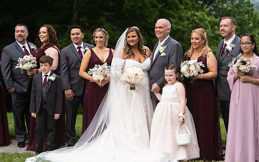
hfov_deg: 25.8
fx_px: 565
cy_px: 90
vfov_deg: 16.3
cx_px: 138
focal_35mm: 80
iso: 200
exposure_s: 1/1250
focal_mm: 70
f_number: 2.8
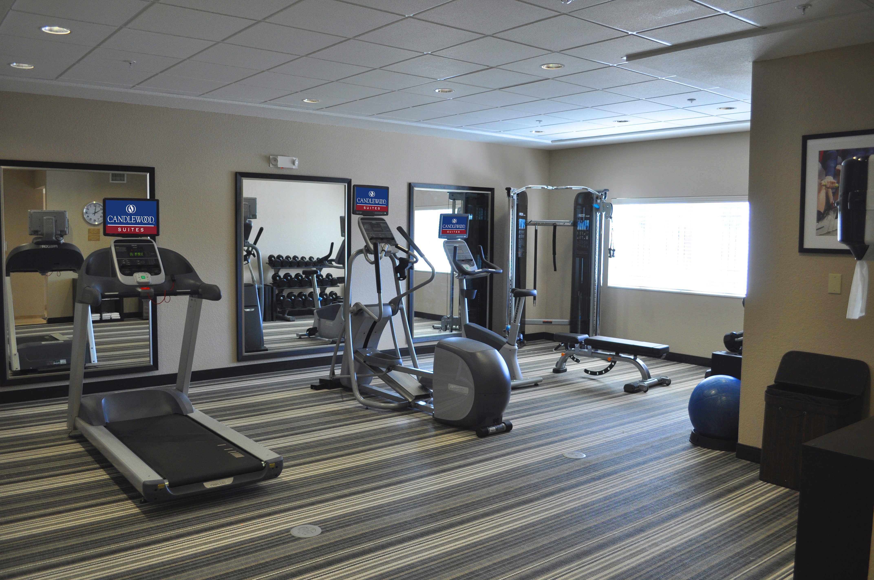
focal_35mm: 30
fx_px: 727
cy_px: 290
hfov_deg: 62.0
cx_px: 437
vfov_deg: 43.5
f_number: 4.5
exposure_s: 1/80
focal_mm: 20
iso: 400
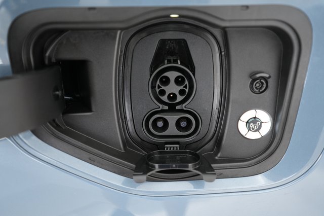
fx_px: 252
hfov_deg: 65.5
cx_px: 162
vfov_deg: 46.4
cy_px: 108
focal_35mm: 28
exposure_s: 1/30
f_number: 2.8
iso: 1600
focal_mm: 28
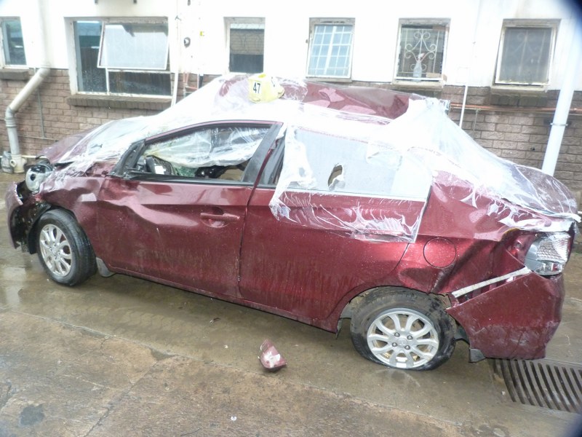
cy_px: 218
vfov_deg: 54.9
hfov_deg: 69.4
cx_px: 291
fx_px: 420
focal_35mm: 25
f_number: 2.8
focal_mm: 4.5
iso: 320
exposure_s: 1/60
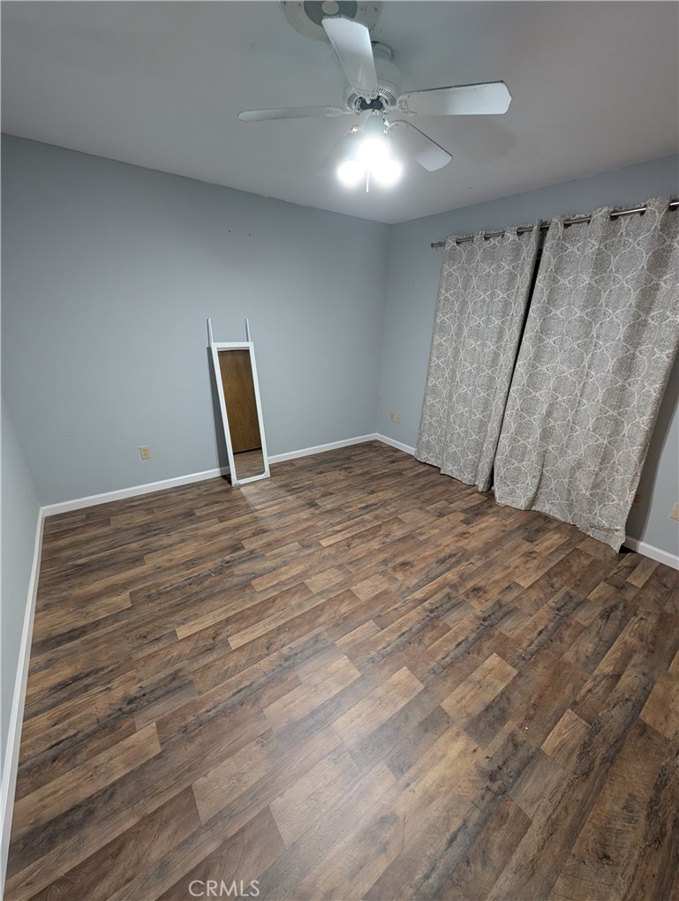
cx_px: 340
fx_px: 313
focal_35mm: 12
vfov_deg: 110.4
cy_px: 450
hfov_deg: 94.7
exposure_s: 1/40
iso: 326
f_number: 1.7
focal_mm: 2.02
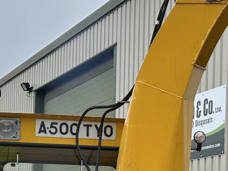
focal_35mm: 112
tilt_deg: +6.6
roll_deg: -0.2
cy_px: 205
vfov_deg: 12.9
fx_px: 738
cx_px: 147
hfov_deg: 17.5
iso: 50
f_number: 1.5
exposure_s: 1/2299
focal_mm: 5.7
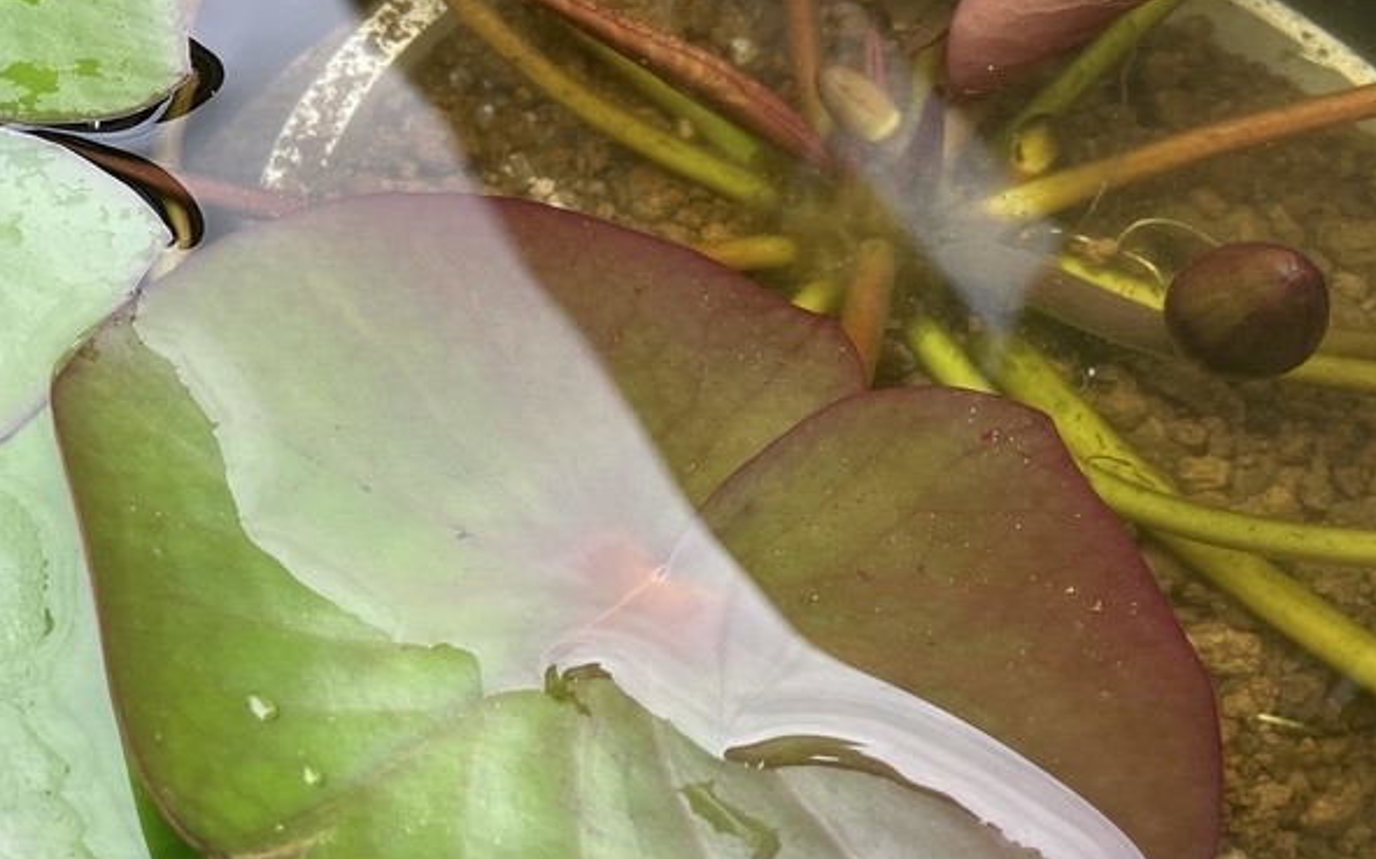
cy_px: 237
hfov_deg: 34.7
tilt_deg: -51.7
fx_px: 2099
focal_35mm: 56
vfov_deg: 22.9
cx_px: 205
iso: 32
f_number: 1.6
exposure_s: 1/477
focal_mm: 4.2
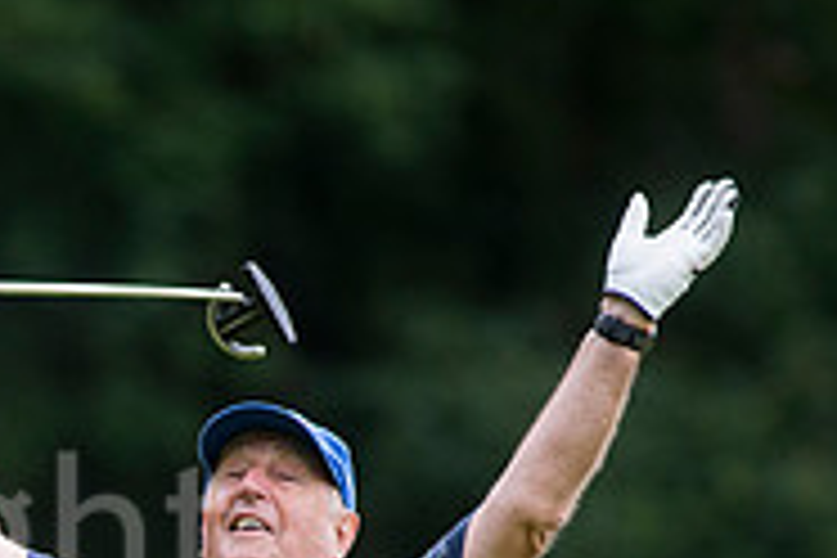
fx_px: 21737
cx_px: -45
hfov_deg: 2.2
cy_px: 826
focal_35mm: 935
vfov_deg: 1.5
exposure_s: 1/1250
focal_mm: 300
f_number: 4.5
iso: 500
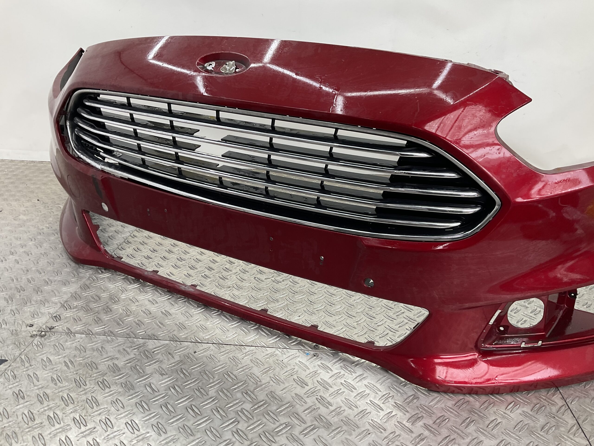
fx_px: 498
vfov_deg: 48.2
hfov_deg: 61.7
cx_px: 297
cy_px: 223
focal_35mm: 29
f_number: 1.8
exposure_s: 1/120
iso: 32
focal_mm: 3
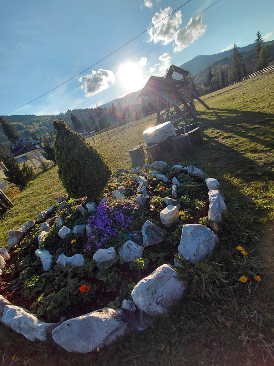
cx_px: 137
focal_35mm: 16
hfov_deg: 78.1
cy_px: 183
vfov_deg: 94.5
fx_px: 169
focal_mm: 1.64
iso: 40
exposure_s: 1/1197
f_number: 2.2
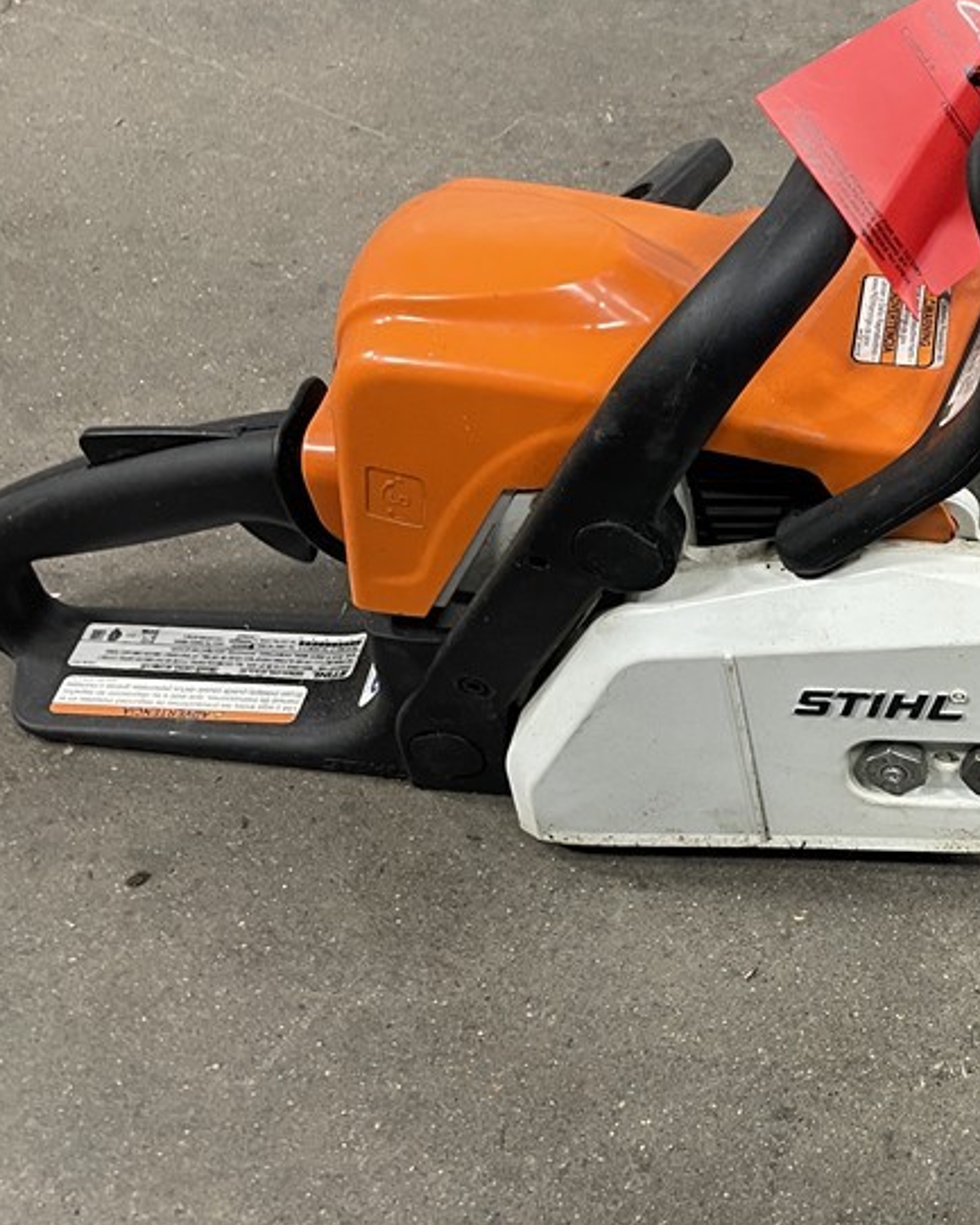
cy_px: 736
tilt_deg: -48.3
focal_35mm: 48
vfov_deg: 38.6
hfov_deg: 28.5
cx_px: 1080
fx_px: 1740
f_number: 1.6
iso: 160
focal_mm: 4.2
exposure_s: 1/60
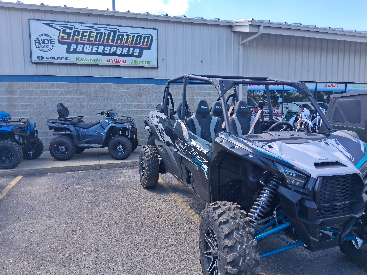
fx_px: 276
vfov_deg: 53.1
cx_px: 184
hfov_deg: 67.3
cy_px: 138
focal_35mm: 26
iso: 25
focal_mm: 3.98
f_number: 1.8
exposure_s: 1/261
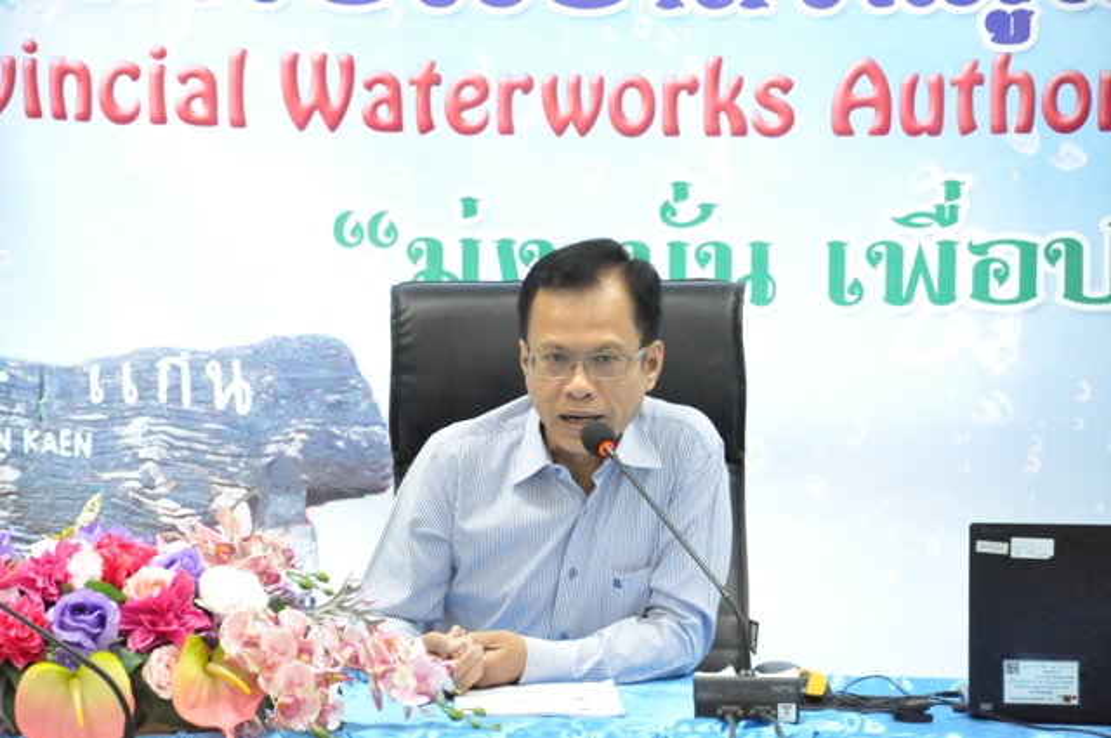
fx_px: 4854
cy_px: 369
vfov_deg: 8.7
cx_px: 556
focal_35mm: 158
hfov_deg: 13.1
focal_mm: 105
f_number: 9
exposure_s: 1/80
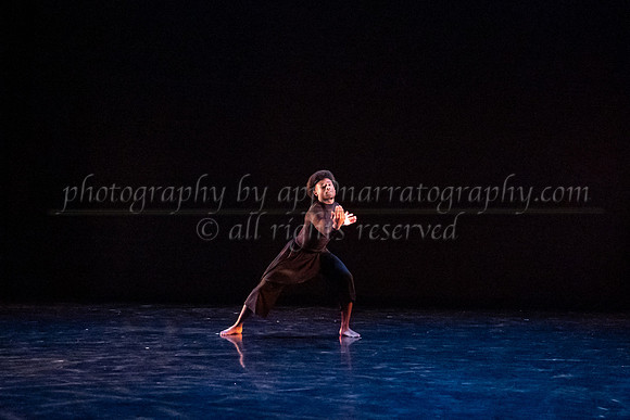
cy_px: 199
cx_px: 403
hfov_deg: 34.5
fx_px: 1006
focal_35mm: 57
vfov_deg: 23.6
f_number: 2.8
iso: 6400
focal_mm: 35
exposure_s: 1/250
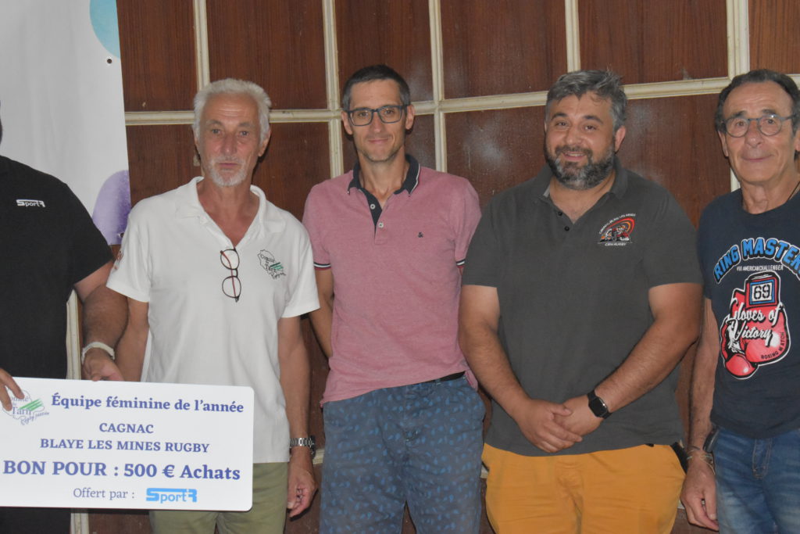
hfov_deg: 24.6
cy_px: 267
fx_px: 1833
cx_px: 400
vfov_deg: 16.6
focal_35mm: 82
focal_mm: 55
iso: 6400
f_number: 5.6
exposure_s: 1/60
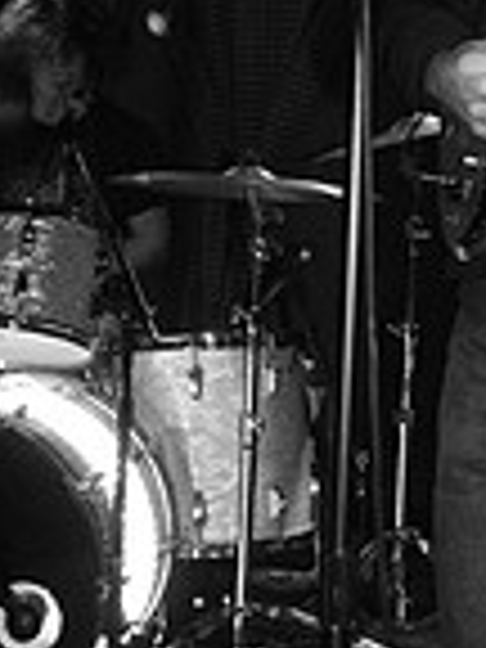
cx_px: 308
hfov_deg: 16.4
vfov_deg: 21.2
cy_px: 40
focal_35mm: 90
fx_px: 1685
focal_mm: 20
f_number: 2.8
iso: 800
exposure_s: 1/40
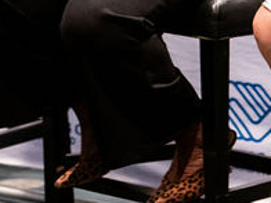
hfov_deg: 5.6
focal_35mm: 351
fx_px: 2748
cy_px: -96
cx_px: -105
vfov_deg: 4.2
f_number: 3.2
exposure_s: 1/125
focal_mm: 70
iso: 2500
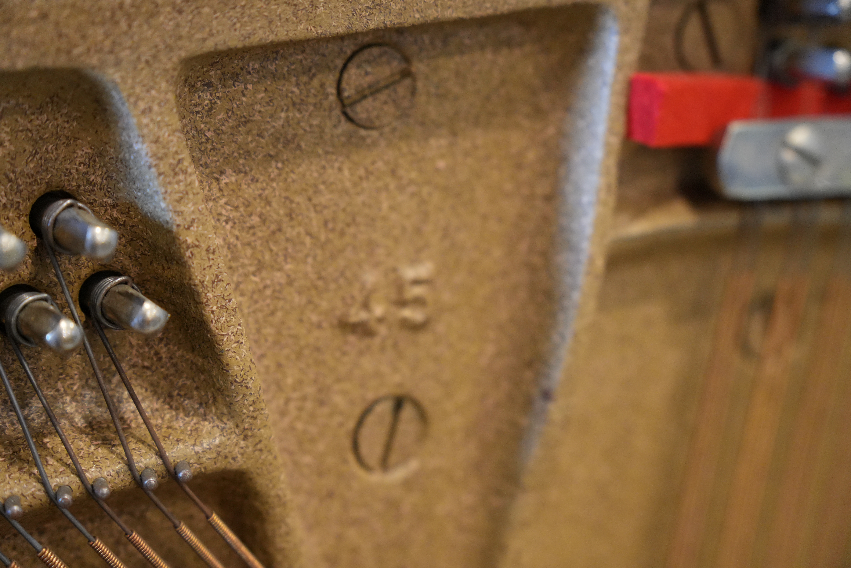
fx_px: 1702
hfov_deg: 28.1
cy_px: 284
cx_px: 426
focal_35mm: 72
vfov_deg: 18.9
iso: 2000
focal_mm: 48
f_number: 2.8
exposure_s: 1/80
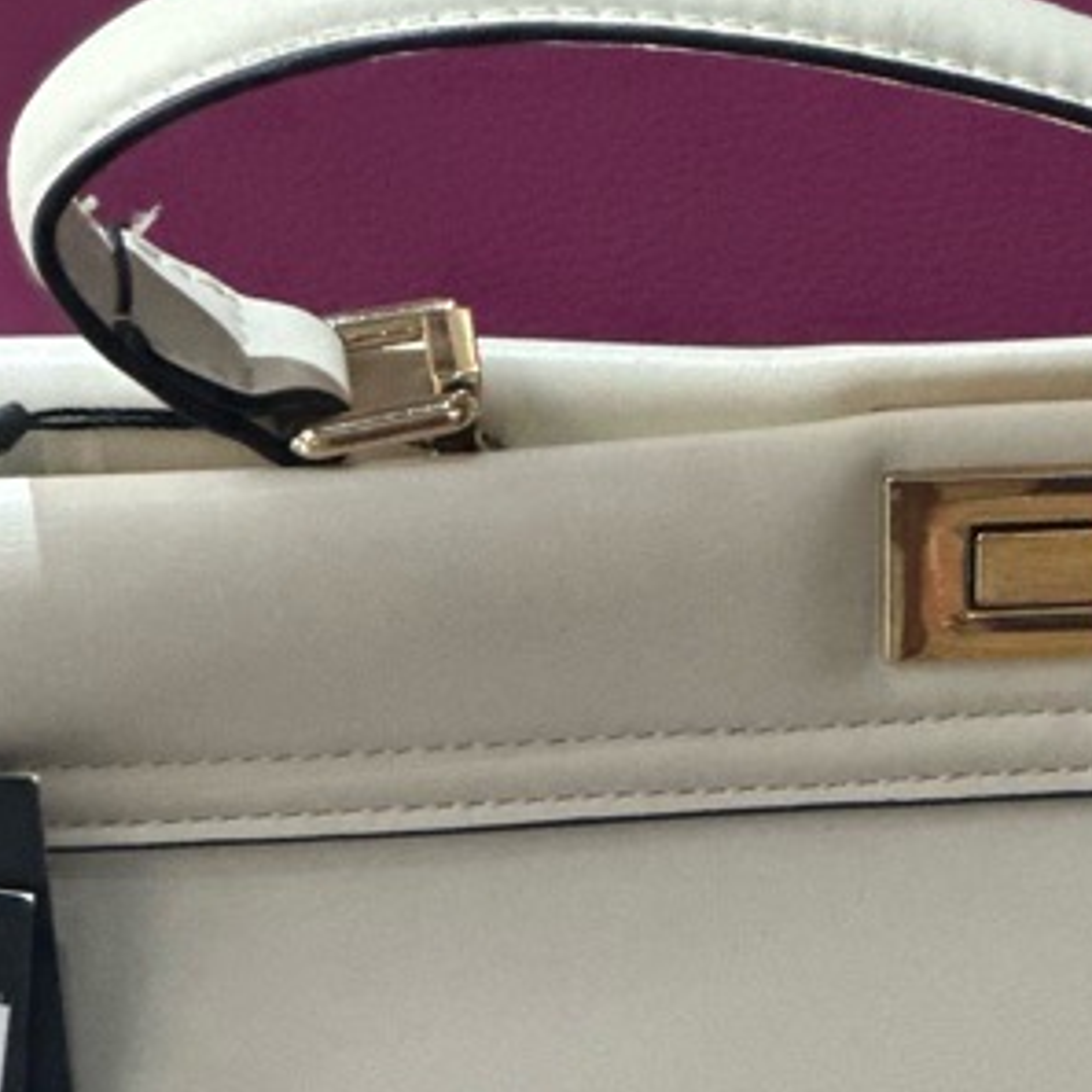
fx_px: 8173
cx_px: 930
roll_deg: -1.9
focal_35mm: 229
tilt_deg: -36.5
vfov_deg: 7.6
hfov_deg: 7.6
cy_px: 1085
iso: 400
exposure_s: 1/24
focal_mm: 9
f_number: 2.8
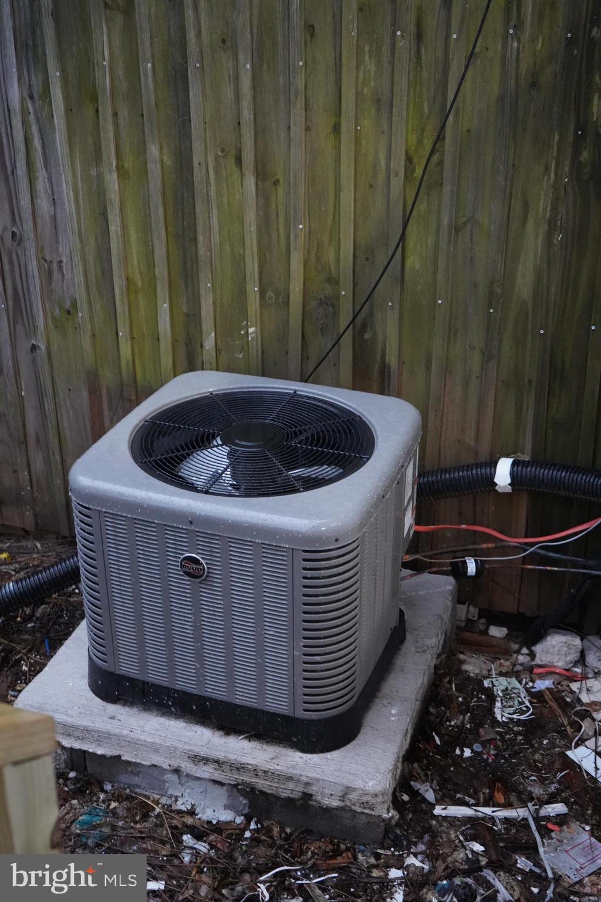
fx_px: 1052
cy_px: 451
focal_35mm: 42
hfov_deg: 31.9
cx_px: 300
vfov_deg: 46.4
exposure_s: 1/80
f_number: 4.5
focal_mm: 42
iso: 12800
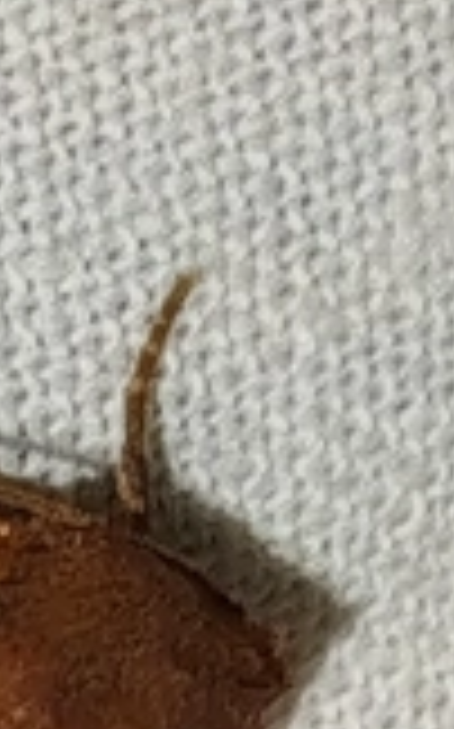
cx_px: -288
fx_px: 7298
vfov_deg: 5.7
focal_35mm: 368
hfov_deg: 3.5
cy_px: 832
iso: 80
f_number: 1.7
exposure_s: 1/50
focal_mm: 5.31
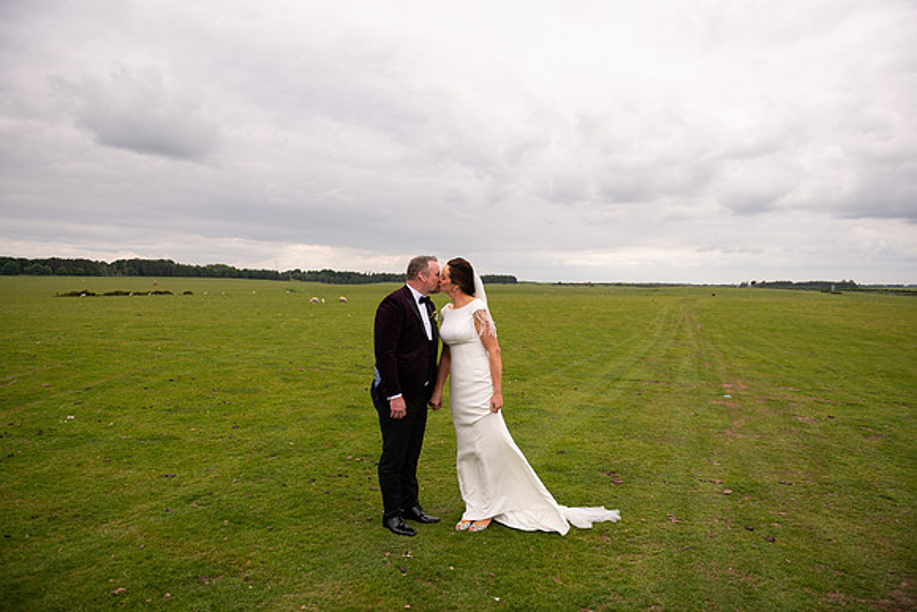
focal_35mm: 24
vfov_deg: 53.2
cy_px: 306
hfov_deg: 73.7
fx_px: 611
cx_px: 458
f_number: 3.5
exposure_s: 1/320
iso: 64
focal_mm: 24
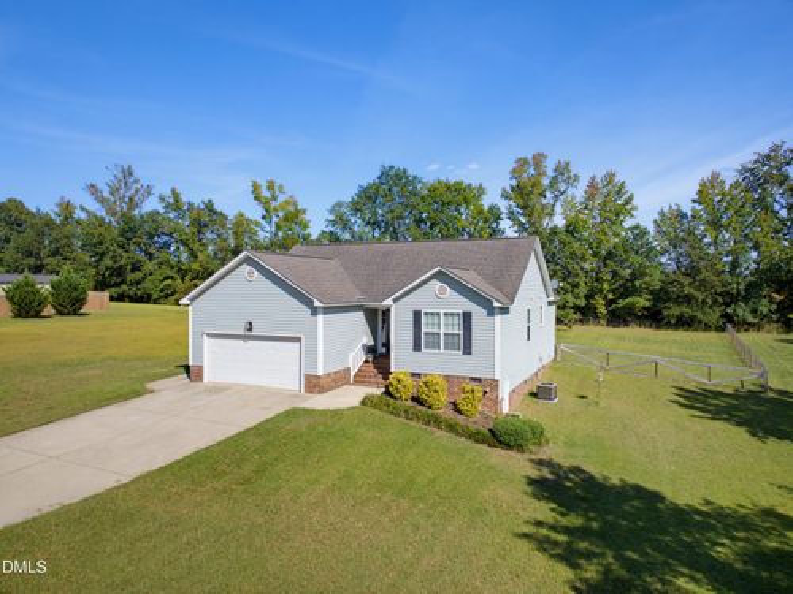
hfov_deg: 71.6
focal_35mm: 24
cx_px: 396
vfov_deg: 56.8
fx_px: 550
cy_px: 297
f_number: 2.8
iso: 100
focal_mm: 12.3
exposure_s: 1/1250
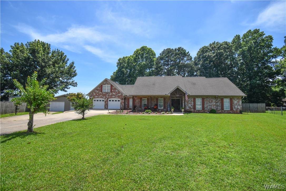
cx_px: 143
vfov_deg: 77.3
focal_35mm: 15
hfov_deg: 100.4
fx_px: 119
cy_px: 96
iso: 400
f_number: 6.3
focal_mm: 10
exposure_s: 1/1600
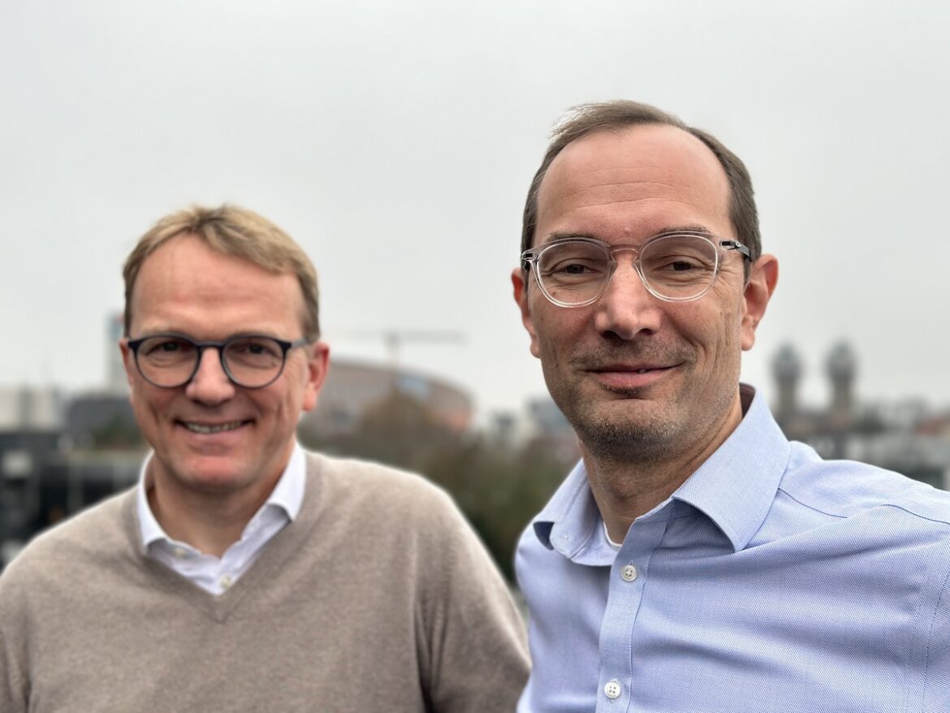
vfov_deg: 30.3
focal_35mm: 48
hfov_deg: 39.6
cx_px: 475
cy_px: 356
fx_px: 1318
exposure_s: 1/265
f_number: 1.78
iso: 80
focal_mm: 6.86
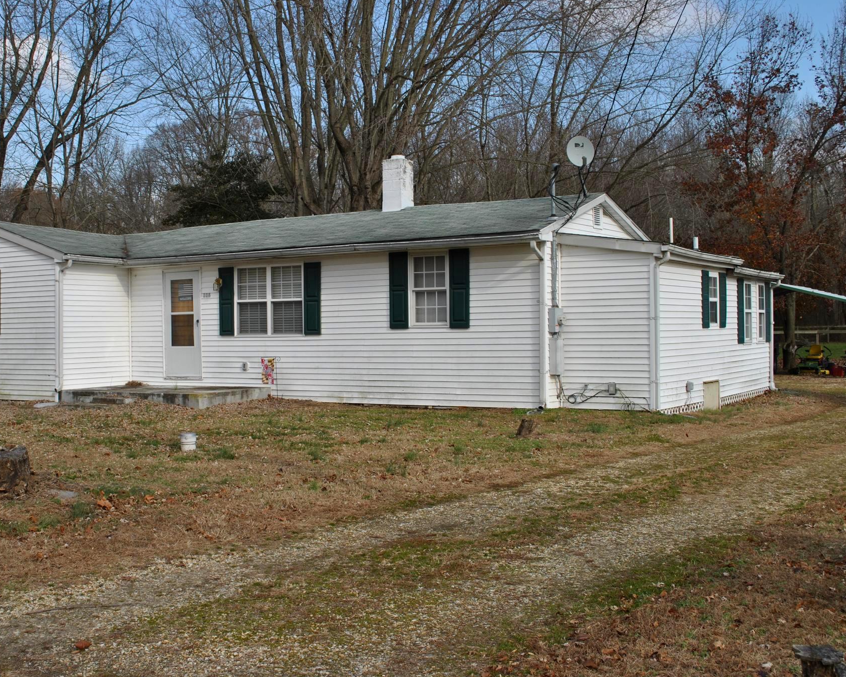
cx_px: 354
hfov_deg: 44.6
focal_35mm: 41
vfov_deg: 36.5
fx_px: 1027
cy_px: 338
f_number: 8
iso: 100
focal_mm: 24
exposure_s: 1/250
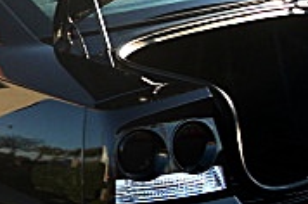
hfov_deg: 14.8
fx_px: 1153
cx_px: -43
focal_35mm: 135
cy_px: 90
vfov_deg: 10.1
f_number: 2.8
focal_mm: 6.3
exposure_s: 1/100
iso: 50
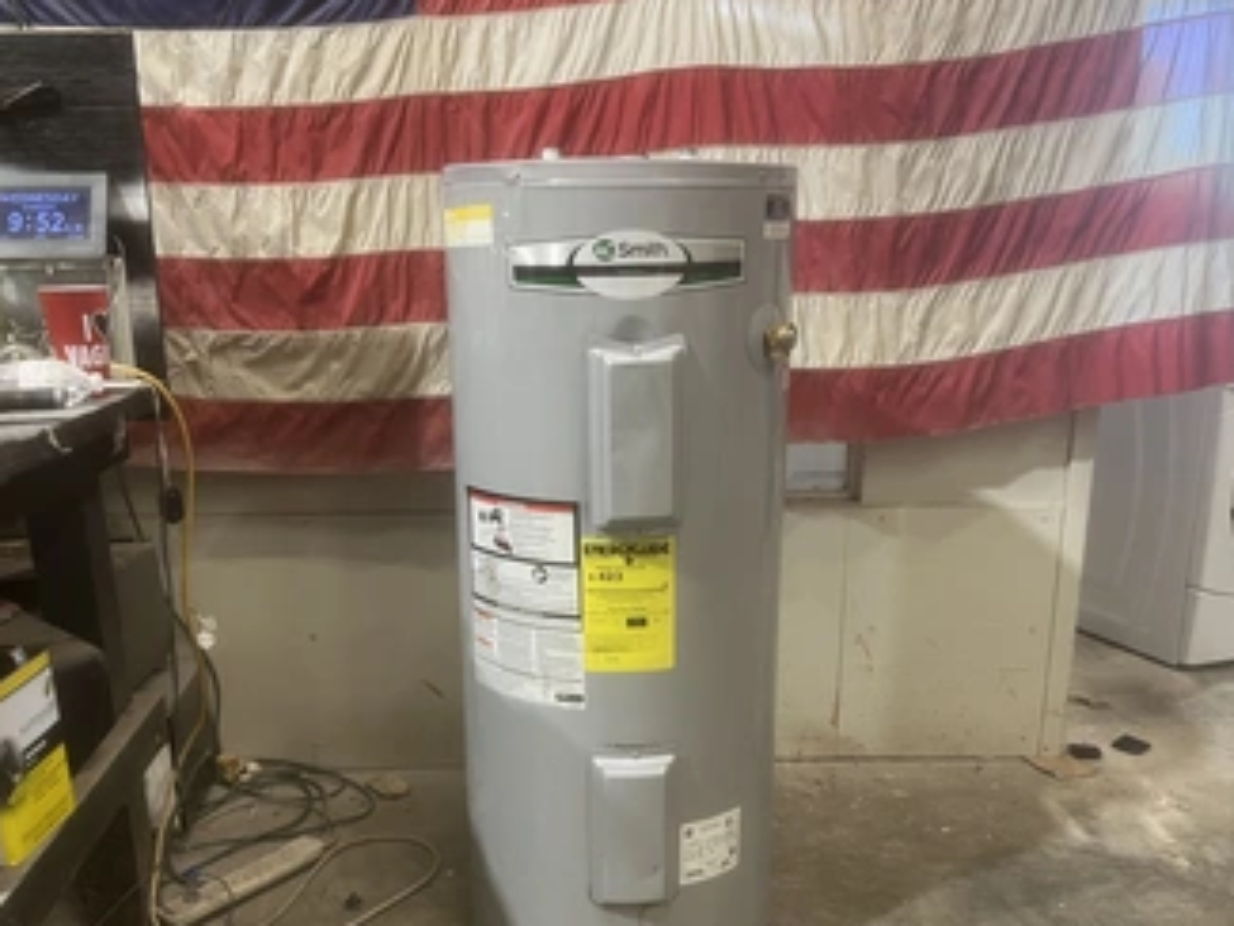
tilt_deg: -14.6
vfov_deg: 44.0
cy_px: 535
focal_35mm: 32
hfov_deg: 56.8
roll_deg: +2.2
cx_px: 608
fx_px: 1141
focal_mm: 5.1
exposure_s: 1/60
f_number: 1.6
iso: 100
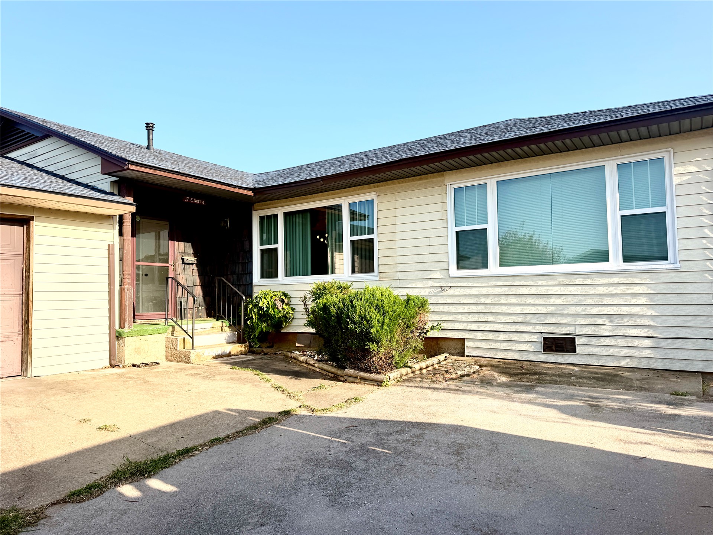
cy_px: 268
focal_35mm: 24
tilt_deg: +2.8
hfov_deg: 71.6
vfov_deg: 56.8
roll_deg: +1.8
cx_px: 356
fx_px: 494
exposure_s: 1/2370
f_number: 1.78
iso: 80
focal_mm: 6.76
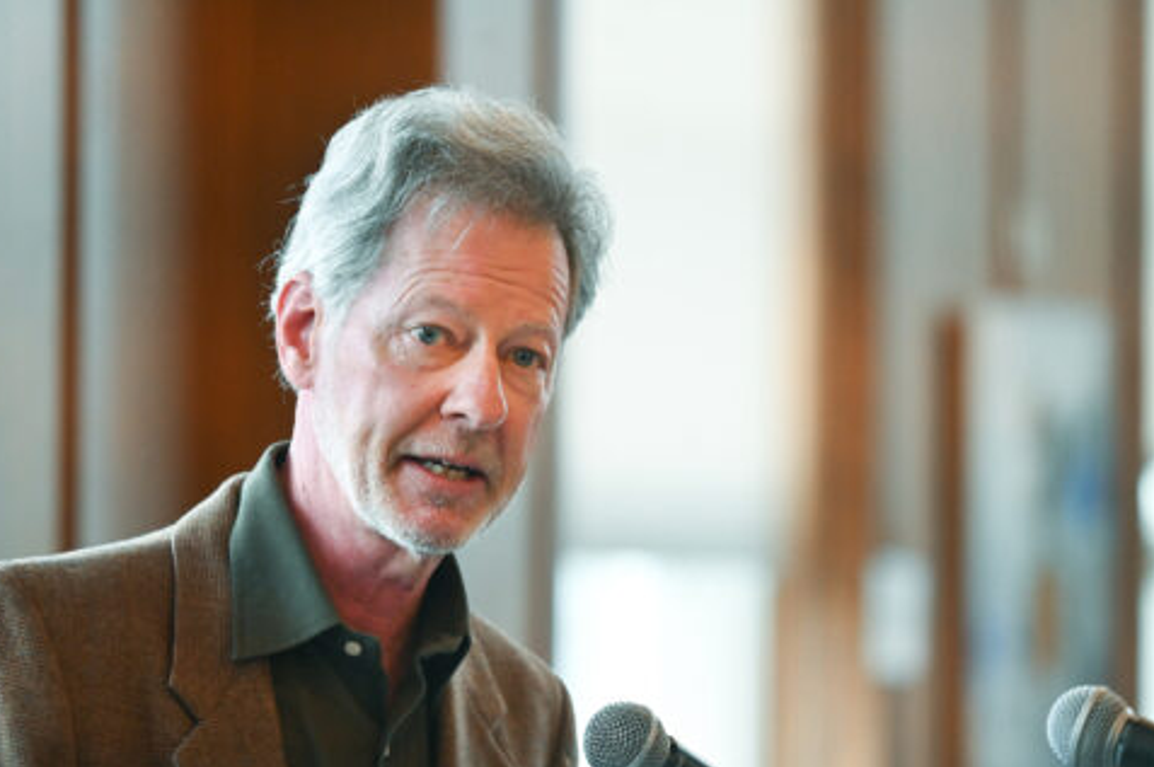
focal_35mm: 384
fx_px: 12296
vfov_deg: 3.6
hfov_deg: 5.4
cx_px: 665
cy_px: 431
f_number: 4
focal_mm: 300
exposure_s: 1/250
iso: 3200
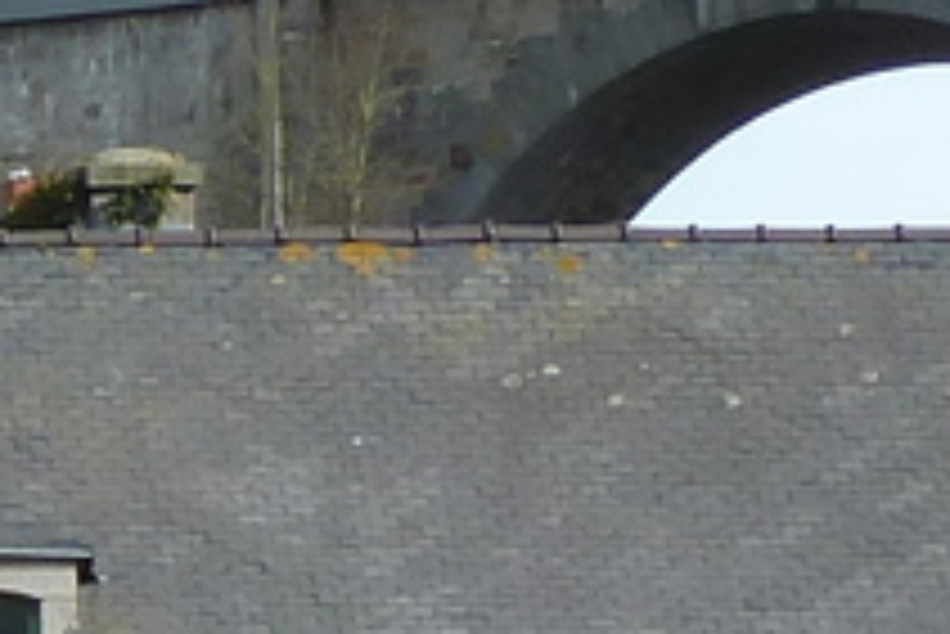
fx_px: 9981
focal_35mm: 378
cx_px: -1099
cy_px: 1722
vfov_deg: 3.6
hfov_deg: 5.3
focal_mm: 7.9
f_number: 4
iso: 80
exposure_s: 1/250
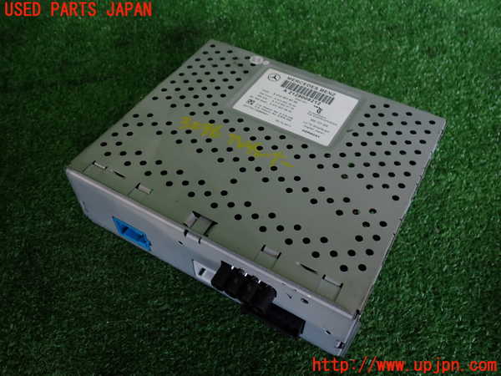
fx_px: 434
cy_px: 188
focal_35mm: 30
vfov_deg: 46.8
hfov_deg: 60.0
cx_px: 250
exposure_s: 1/80
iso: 100
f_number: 2.3
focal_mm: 5.4
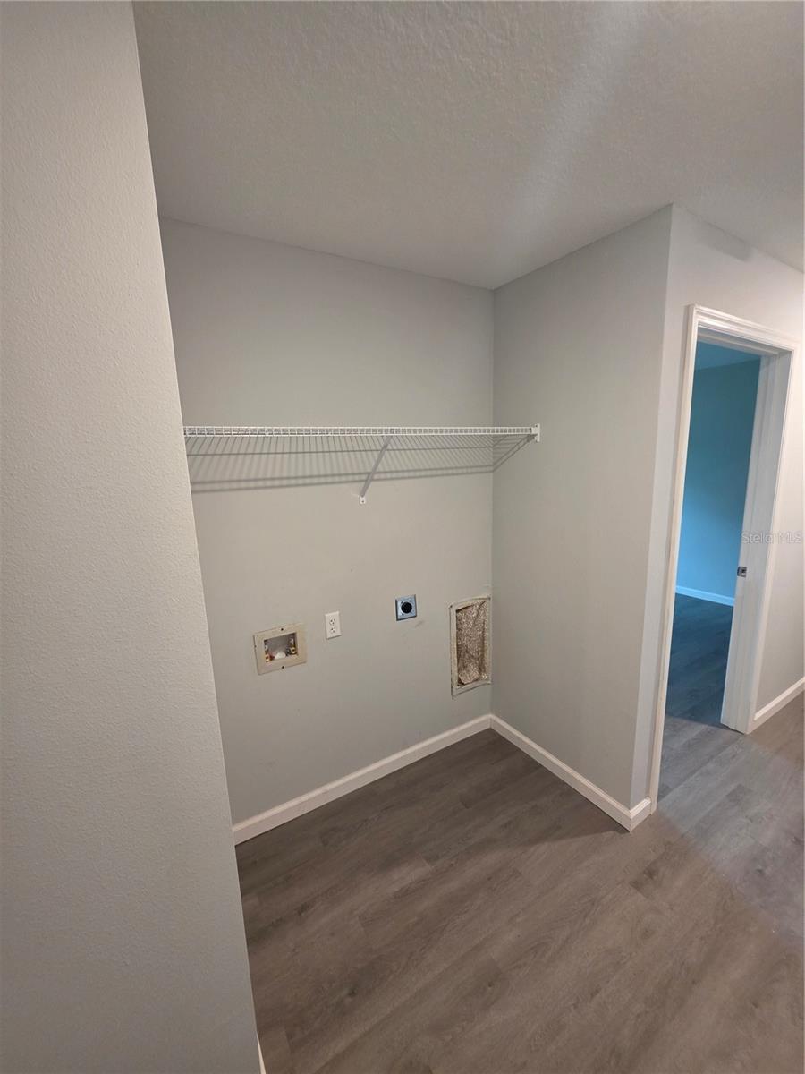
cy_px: 537
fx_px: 403
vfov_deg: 106.2
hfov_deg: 89.9
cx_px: 402
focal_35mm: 13
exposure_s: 1/60
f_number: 1.9
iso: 200
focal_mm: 2.2
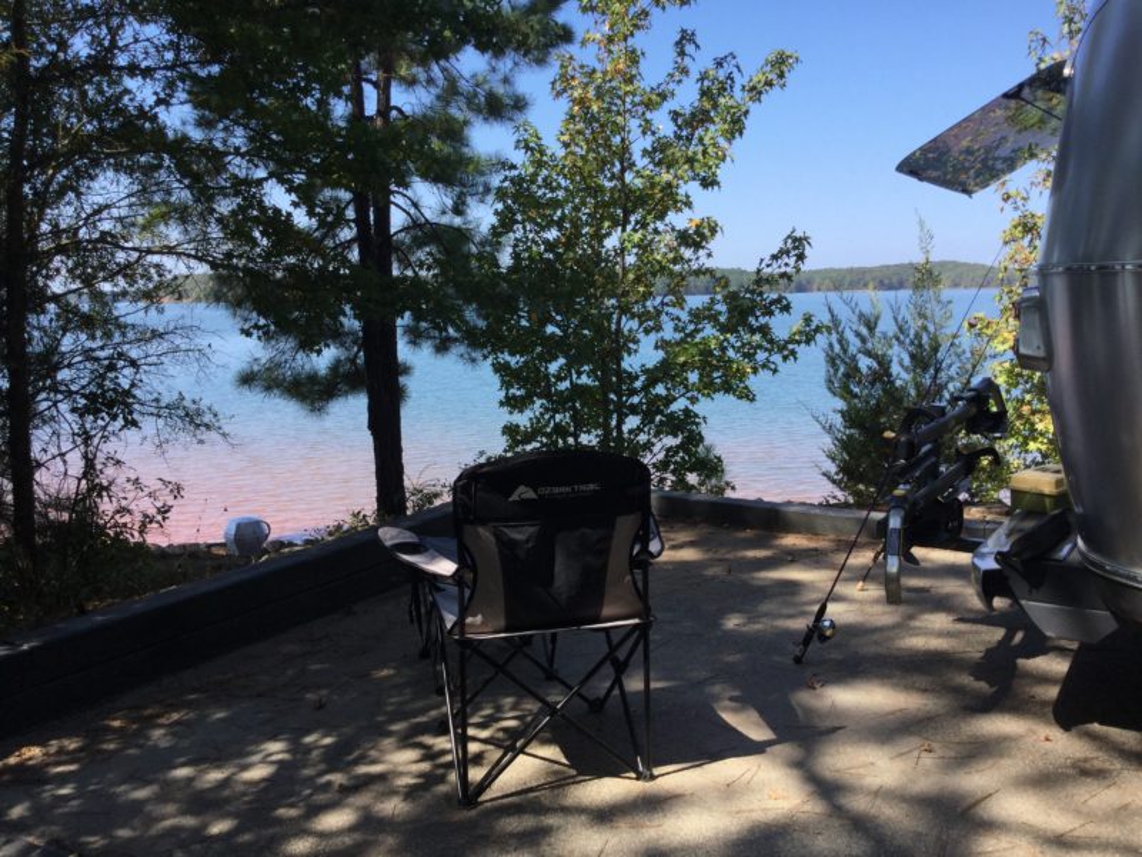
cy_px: 428
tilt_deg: -10.1
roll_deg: +1.9
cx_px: 571
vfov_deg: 45.4
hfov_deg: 58.4
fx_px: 1023
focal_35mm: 31
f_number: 2.4
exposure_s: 1/657
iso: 25
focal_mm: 3.3
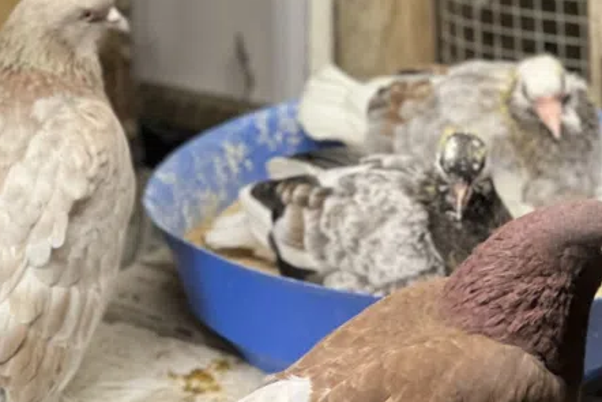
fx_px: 1940
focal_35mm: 116
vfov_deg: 11.8
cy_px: 238
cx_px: 293
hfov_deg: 17.6
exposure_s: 1/33
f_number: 2.8
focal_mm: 9
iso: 200
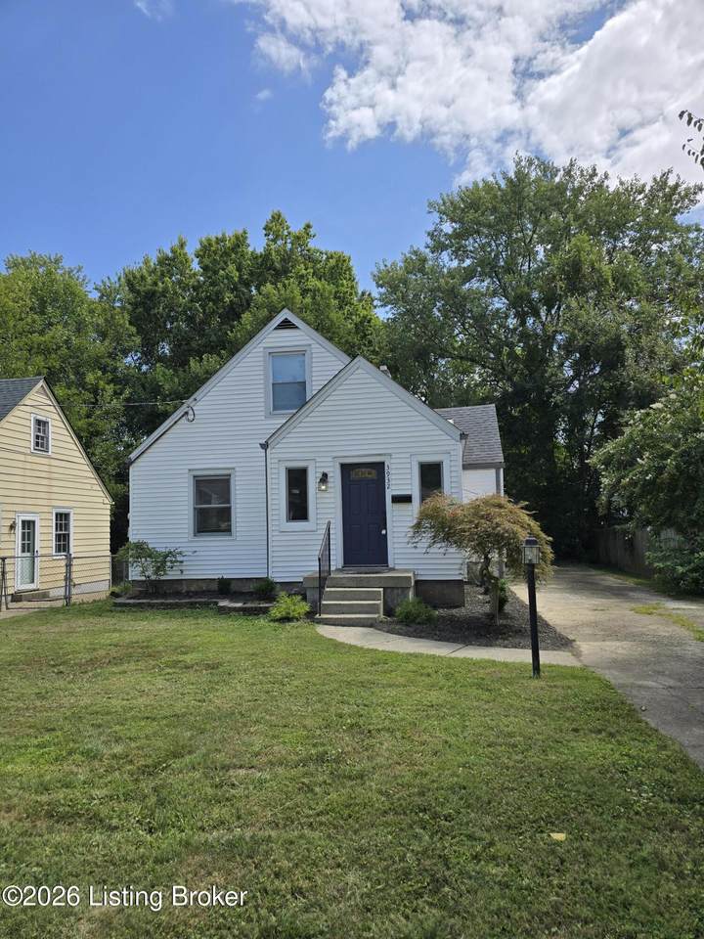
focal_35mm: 23
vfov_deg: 73.9
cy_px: 470
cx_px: 352
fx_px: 624
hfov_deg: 58.9
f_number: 1.7
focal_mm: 6.3
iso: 12
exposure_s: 1/1053
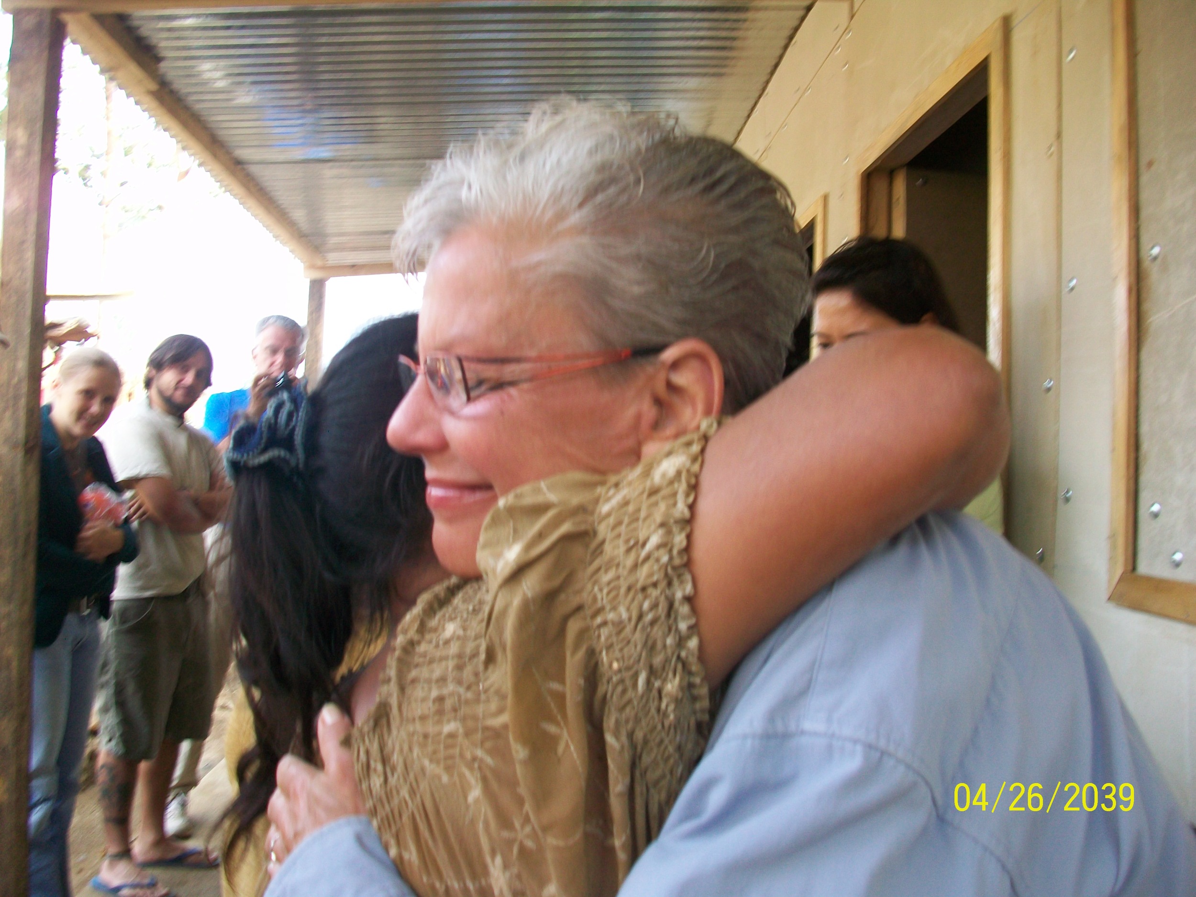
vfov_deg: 44.2
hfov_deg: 56.8
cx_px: 598
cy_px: 448
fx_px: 1106
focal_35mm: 32
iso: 64
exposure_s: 1/60
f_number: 2.8
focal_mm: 5.7
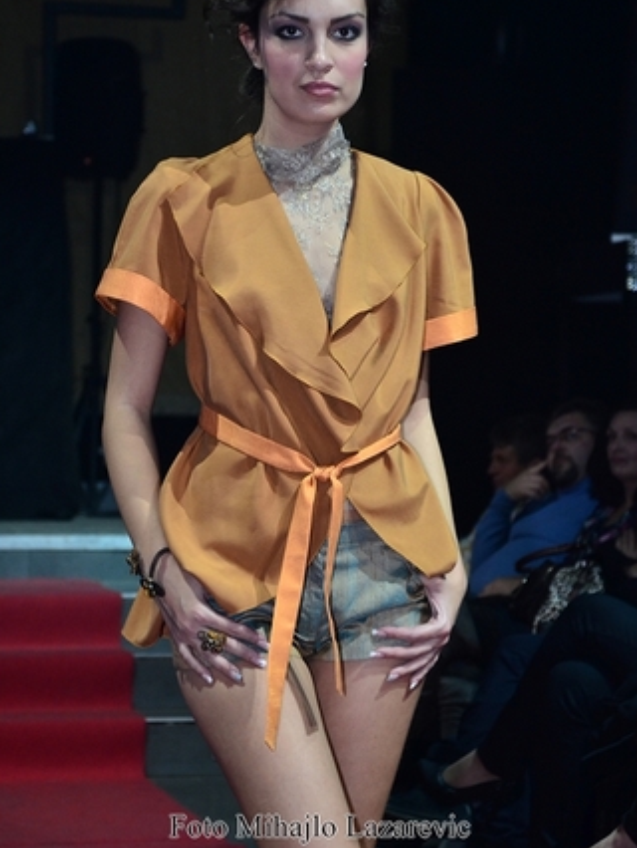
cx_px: 320
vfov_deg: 15.0
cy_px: 332
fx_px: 3225
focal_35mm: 132
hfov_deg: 11.3
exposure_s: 1/125
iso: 800
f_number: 5.3
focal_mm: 75
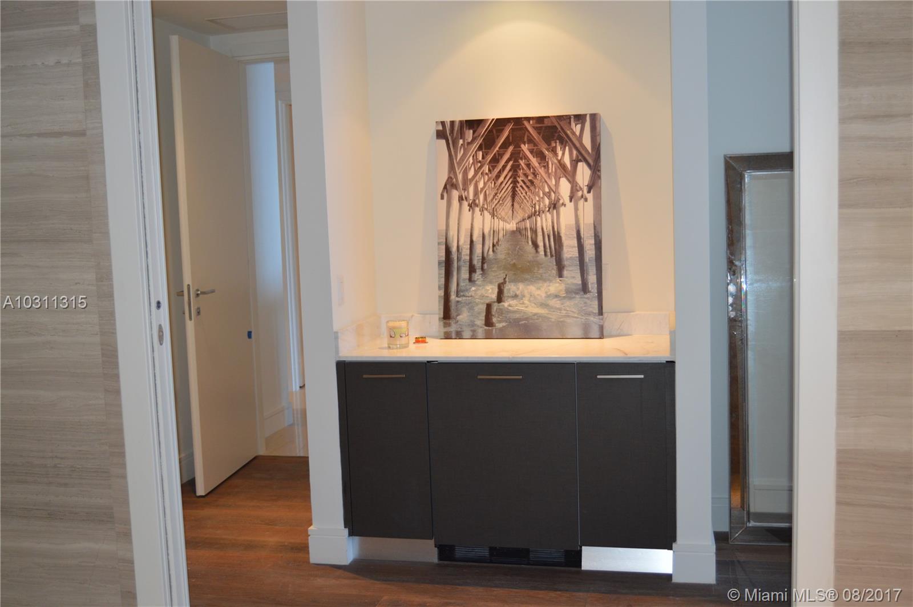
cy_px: 304
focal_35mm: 39
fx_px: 988
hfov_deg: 49.6
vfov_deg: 34.1
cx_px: 456
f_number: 4
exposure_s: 1/60
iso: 560
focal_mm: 26
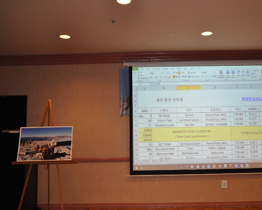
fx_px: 307
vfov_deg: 37.7
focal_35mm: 40
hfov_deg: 46.0
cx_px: 157
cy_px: 105
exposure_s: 1/100
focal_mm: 23
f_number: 3.8
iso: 800
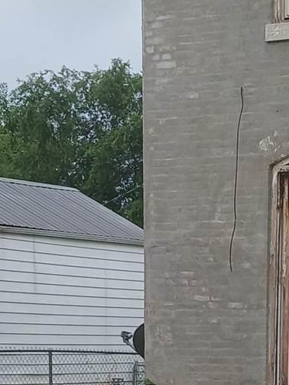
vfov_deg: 15.7
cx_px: 282
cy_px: 484
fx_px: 1336
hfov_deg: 12.2
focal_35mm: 120
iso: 20
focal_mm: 3.98
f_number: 1.8
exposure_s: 1/250
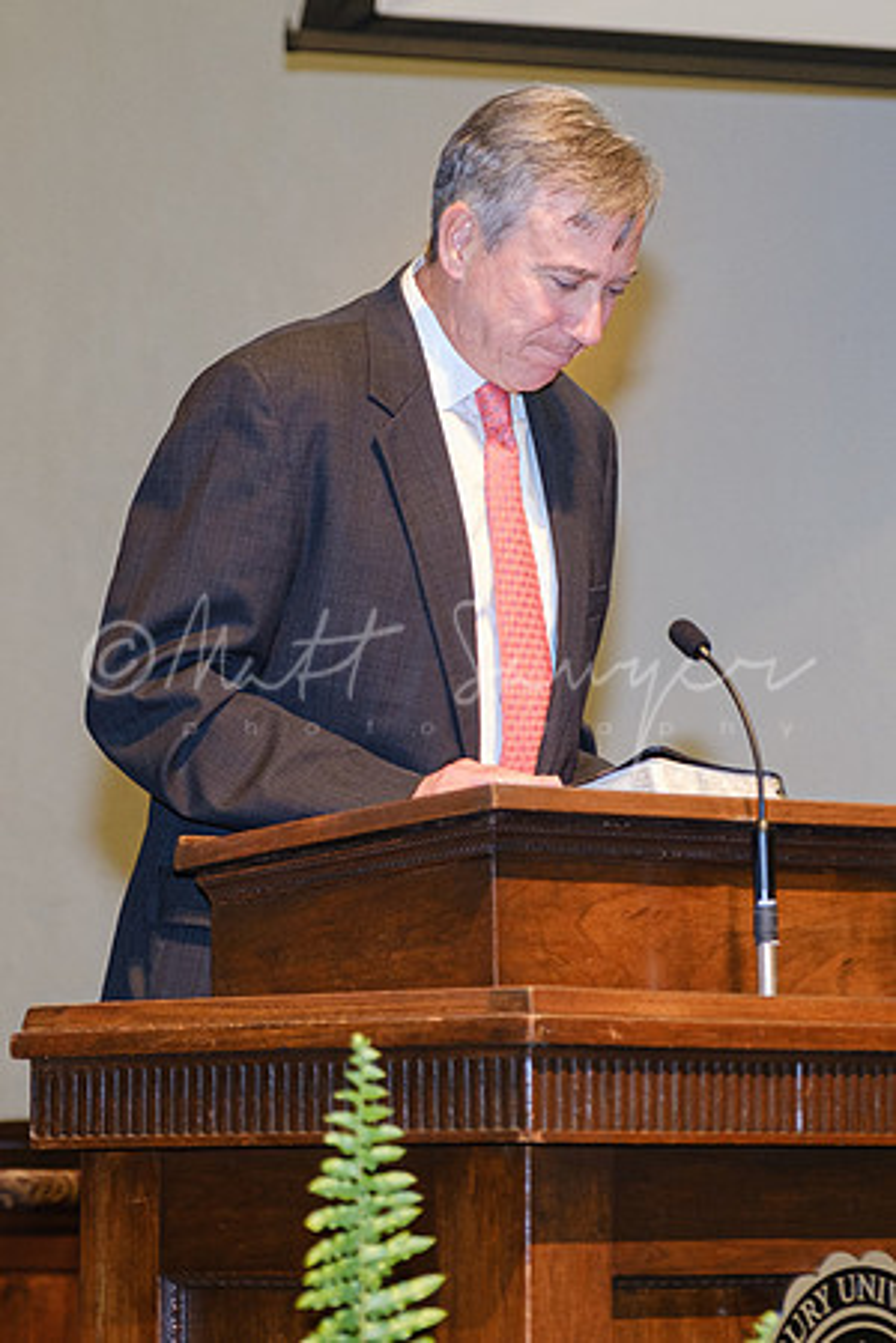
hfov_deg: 9.0
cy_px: 524
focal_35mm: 152
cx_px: 342
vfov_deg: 13.5
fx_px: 5685
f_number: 2.8
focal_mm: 55
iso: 1600
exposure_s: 1/110
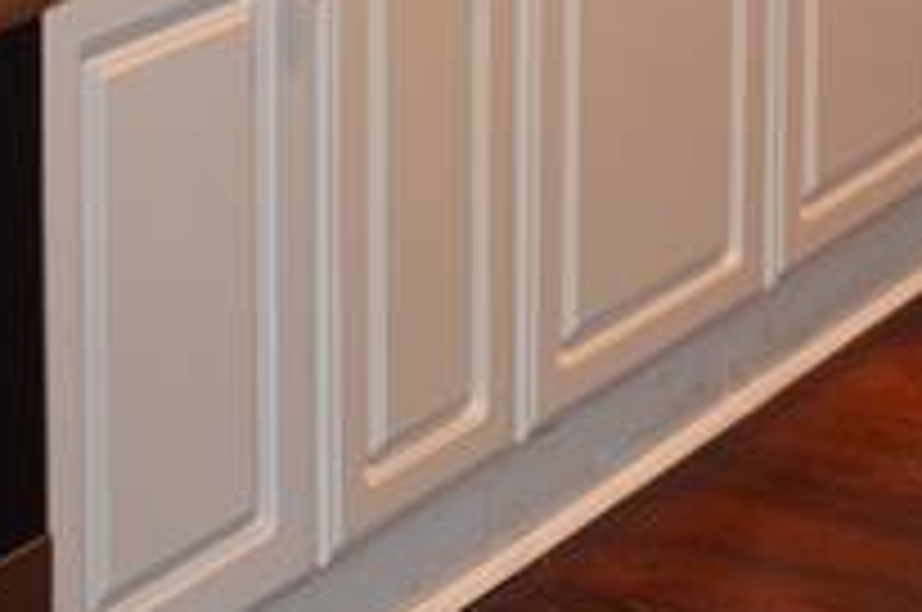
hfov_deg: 11.2
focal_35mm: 180
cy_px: -864
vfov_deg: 7.1
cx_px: 1088
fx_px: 4603
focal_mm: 24
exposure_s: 1/60
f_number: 3.8
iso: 1000
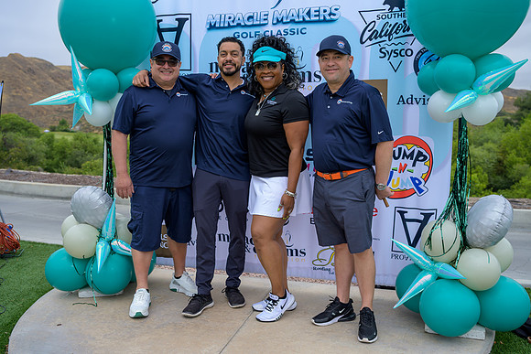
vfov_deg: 38.9
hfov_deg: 55.8
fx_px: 502
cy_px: 177
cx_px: 266
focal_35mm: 34
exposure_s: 1/200
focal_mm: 34
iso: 125
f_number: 4
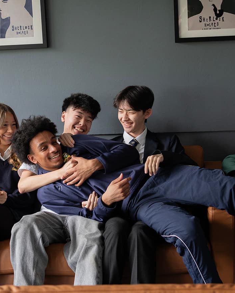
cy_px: 151
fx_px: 522
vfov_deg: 31.4
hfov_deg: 25.3
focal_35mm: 60
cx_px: 149
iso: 1250
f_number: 2.8
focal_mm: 35
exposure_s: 1/160
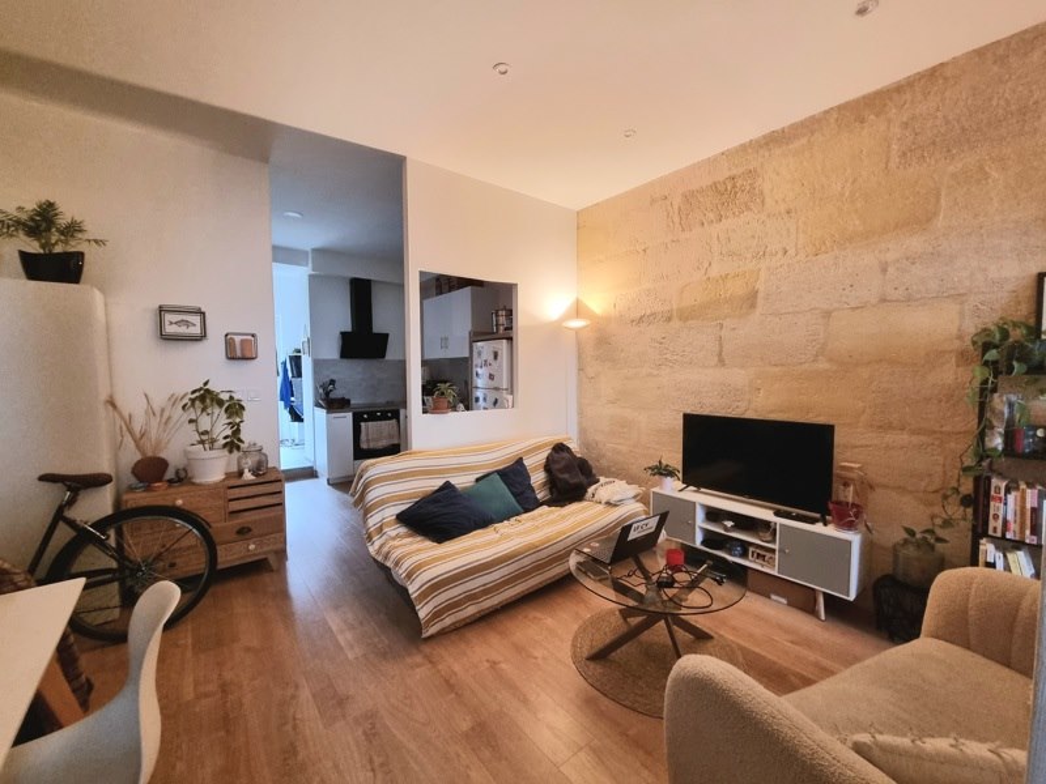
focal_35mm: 13
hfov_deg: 106.2
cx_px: 523
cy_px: 392
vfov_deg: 89.9
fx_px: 393
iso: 400
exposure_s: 1/33
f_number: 2.2
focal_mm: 2.2
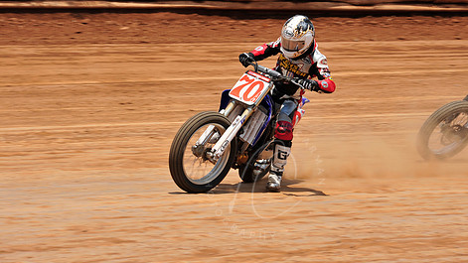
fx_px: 3202
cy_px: 88
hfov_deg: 8.4
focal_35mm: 258
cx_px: 264
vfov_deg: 4.7
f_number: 11
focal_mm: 200
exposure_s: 1/400
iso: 200
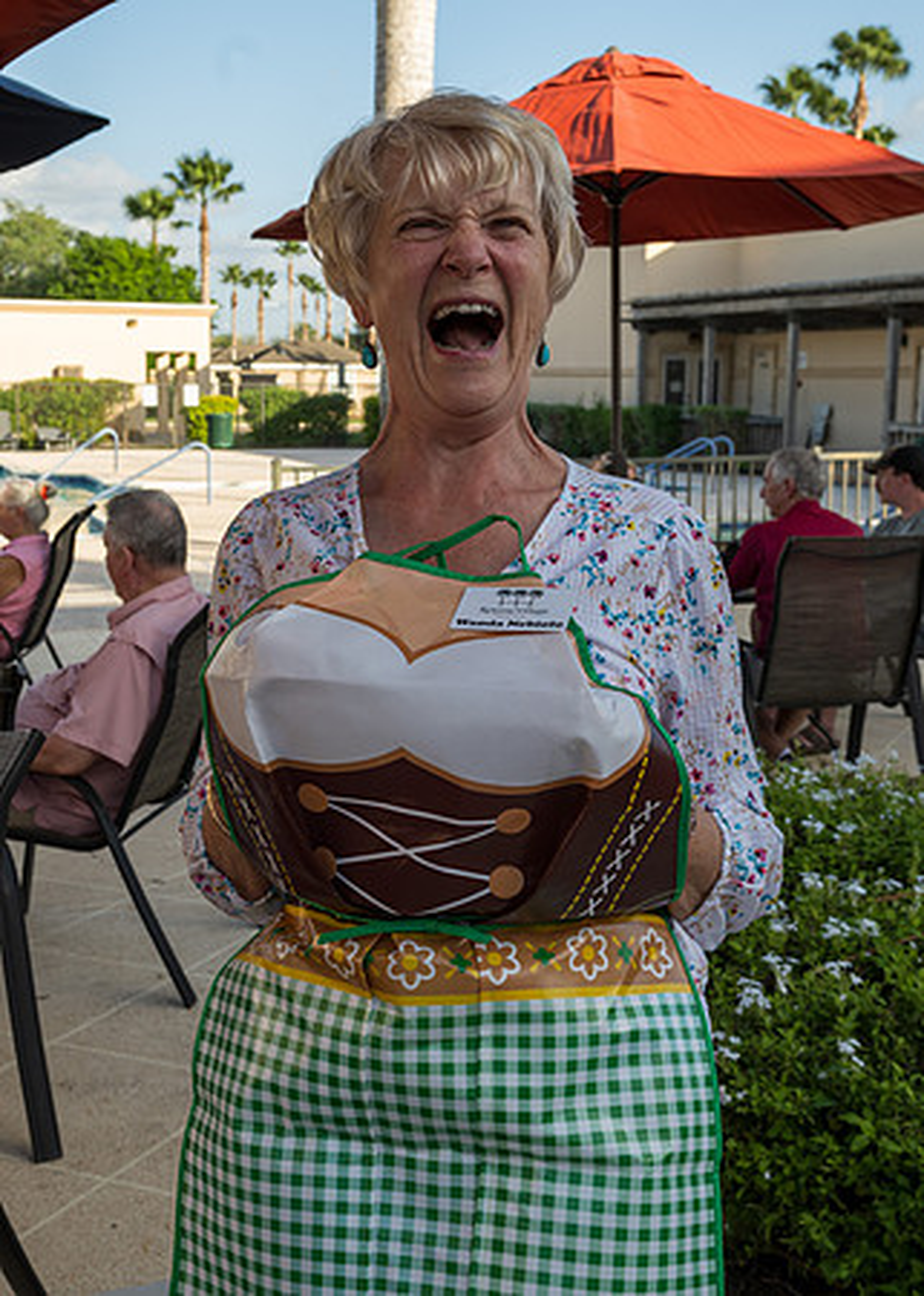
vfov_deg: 41.1
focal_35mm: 47
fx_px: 1726
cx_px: 400
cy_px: 648
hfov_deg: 29.9
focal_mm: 32
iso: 250
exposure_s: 1/320
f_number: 7.1
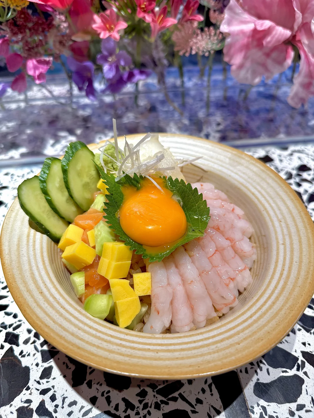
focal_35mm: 24
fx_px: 290
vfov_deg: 71.6
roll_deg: -0.3
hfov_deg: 56.8
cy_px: 209
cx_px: 157
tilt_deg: -44.5
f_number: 1.78
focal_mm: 6.76
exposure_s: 1/140
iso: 50
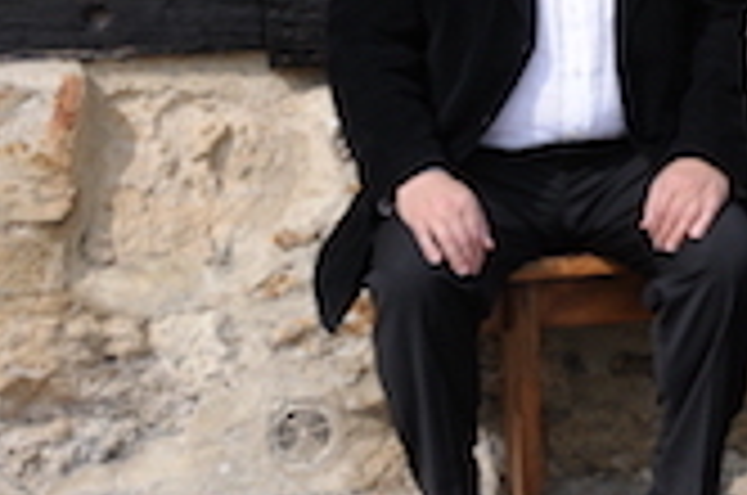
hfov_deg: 15.4
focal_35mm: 130
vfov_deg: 10.5
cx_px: 837
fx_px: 2692
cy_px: 178
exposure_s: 1/320
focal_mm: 30
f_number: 9
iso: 320
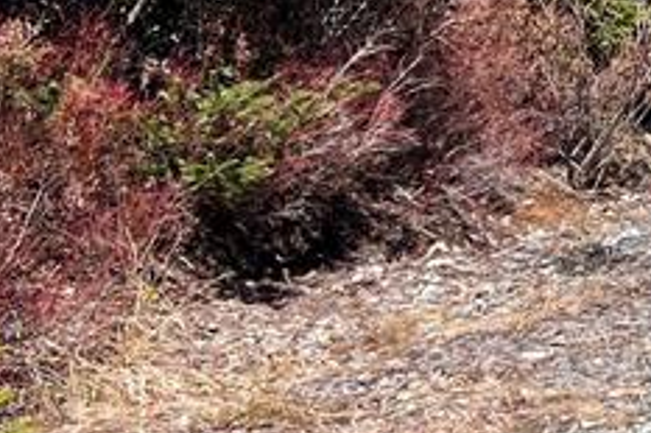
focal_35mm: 119
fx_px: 2150
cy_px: 31
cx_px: 1185
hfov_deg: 14.9
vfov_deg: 11.4
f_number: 1.5
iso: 50
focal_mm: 5.7
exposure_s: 1/3571
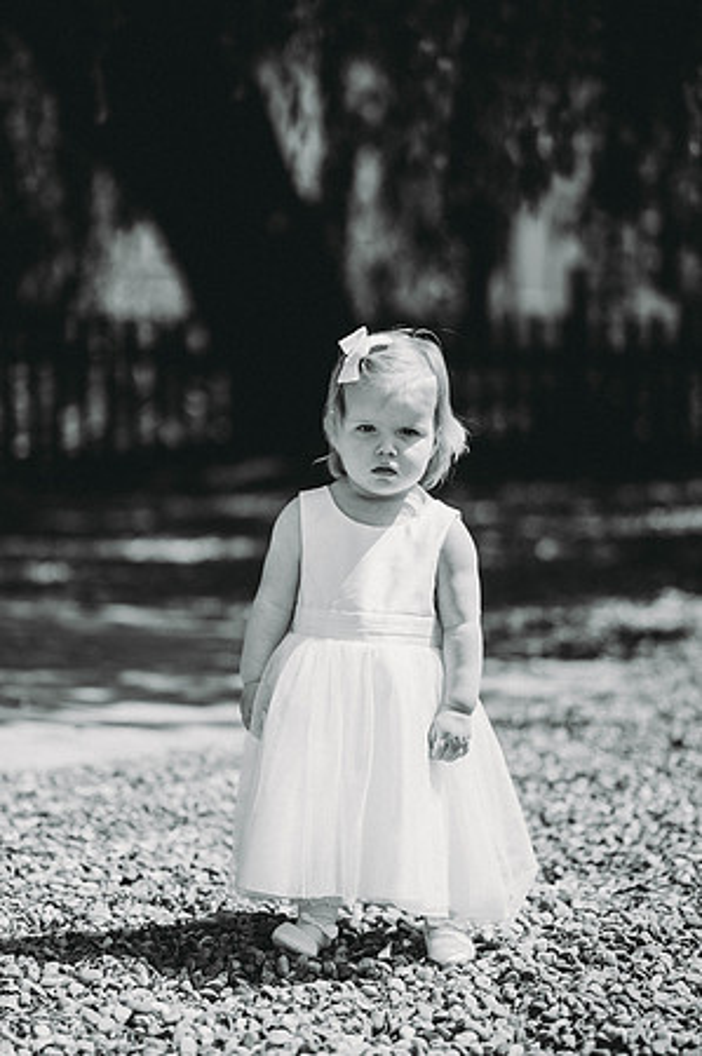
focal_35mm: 85
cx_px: 351
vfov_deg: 23.9
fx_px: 2492
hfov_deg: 16.0
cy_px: 528
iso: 100
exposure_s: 1/4000
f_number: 1.8
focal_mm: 85
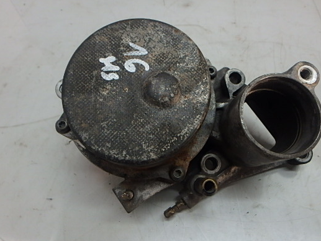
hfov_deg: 67.1
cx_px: 178
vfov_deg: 53.1
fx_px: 241
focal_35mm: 26
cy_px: 123
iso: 200
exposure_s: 1/50
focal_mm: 3.7
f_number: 3.5
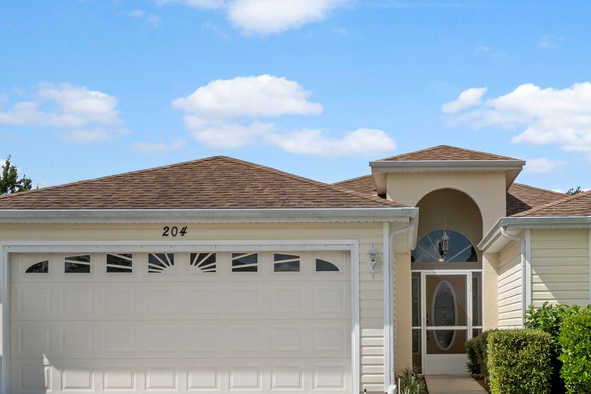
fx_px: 870
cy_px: 312
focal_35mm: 53
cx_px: 417
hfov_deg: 36.9
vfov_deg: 25.1
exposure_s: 1/1250
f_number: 8
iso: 320
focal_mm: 20
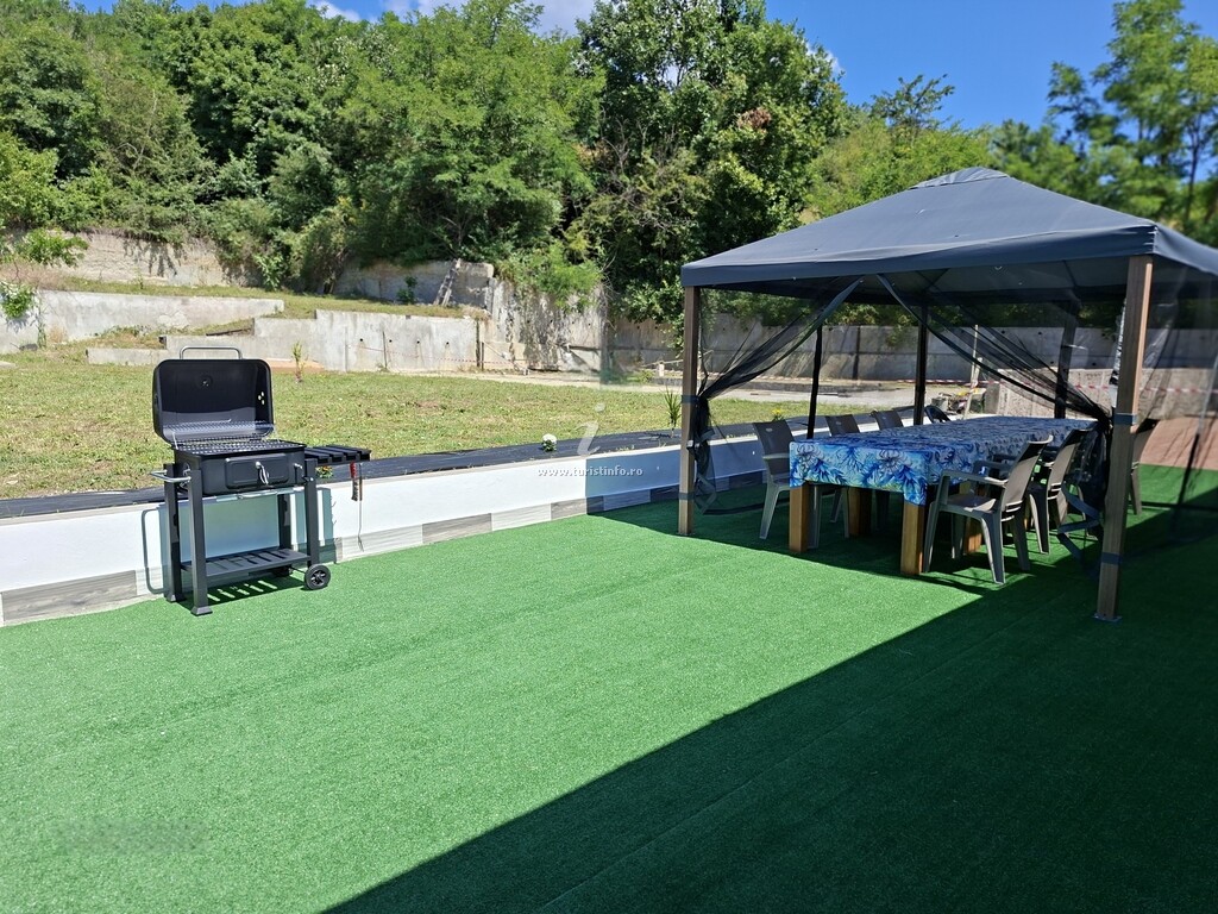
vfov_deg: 58.9
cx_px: 609
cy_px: 457
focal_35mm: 23
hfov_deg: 73.9
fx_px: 809
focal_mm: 5.54
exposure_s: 1/2000
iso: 50
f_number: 1.8
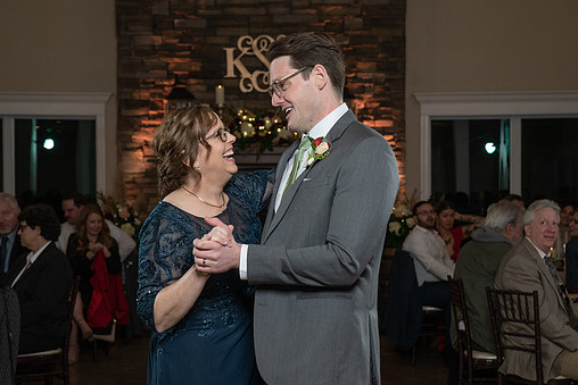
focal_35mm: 85
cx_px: 298
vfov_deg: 16.1
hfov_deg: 23.9
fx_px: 1365
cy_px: 220
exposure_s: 1/200
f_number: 5.6
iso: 2000
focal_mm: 70
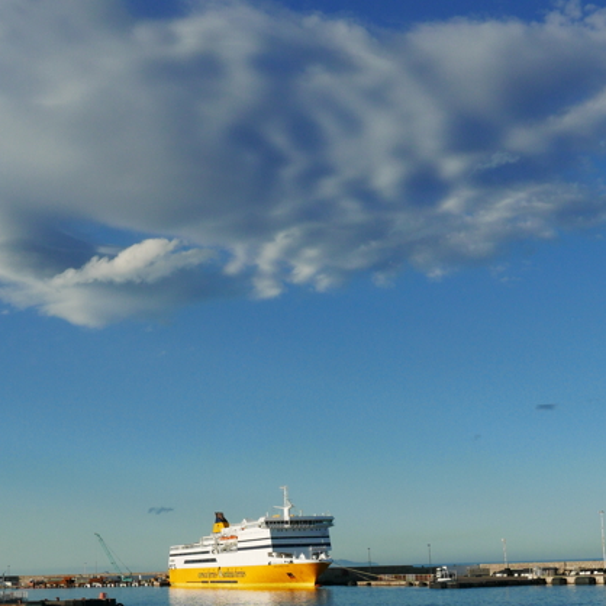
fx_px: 1129
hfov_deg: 30.0
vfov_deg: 29.9
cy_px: 378
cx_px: 244
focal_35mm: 57
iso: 200
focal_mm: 15.9
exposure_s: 1/1000
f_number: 5.6
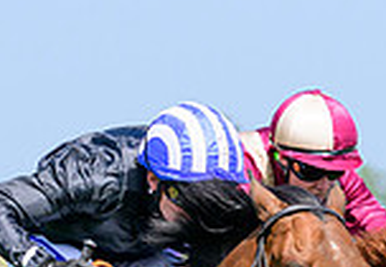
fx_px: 7655
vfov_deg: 2.0
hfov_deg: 2.9
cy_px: 460
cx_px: 100
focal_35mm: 706
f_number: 6.3
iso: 400
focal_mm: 155
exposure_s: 1/2000
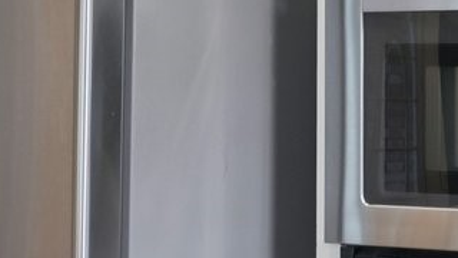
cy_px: 55
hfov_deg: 14.1
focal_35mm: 137
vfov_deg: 8.8
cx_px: 783
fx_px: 1668
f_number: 8
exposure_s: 1/10
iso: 400
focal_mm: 20.5
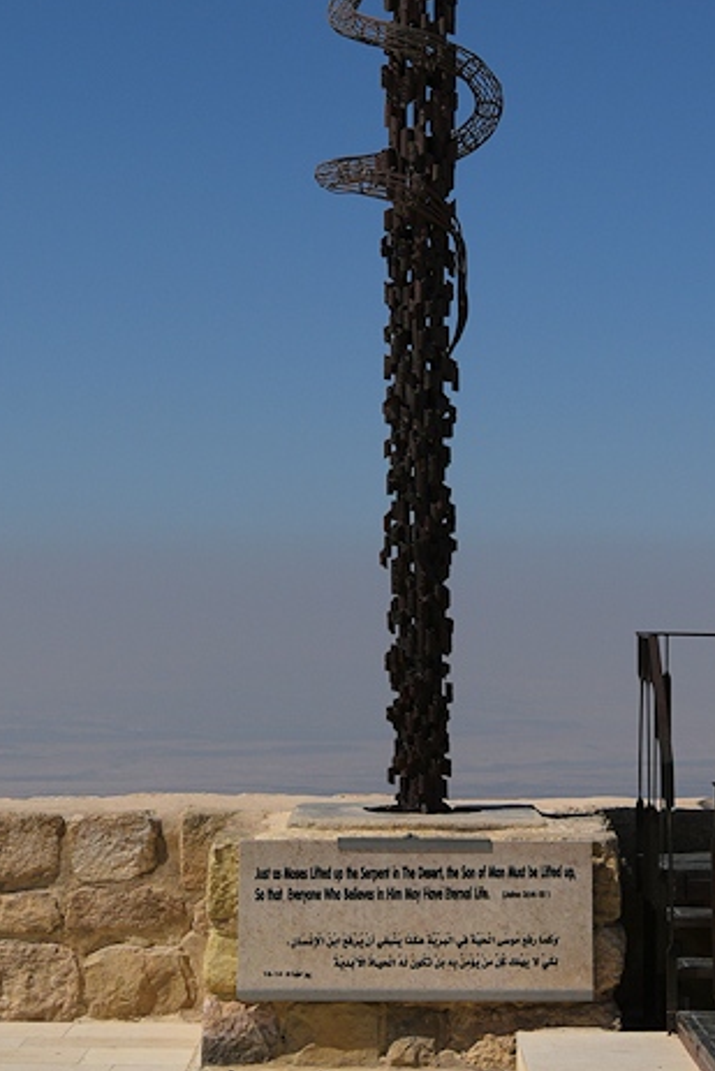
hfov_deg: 16.2
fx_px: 2500
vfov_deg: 23.6
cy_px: 118
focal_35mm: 84
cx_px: 499
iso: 64
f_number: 8
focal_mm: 38
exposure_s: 1/1250
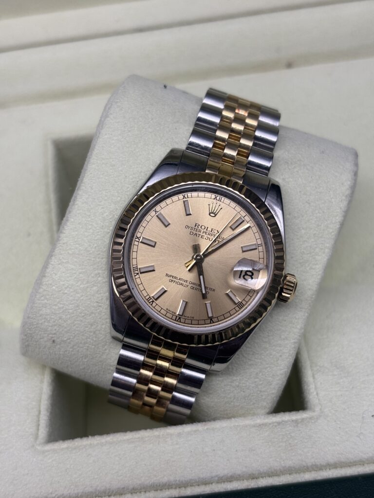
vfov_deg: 36.8
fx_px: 749
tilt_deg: -52.0
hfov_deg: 28.0
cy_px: 249
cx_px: 187
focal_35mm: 52
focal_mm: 5.96
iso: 25
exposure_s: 1/122
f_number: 1.6
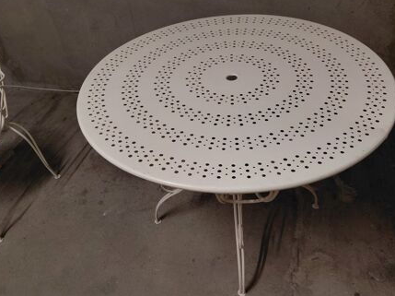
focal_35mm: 28
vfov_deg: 49.7
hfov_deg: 63.4
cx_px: 208
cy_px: 154
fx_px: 319
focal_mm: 4.69
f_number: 1.8
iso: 200
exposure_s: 1/50.1
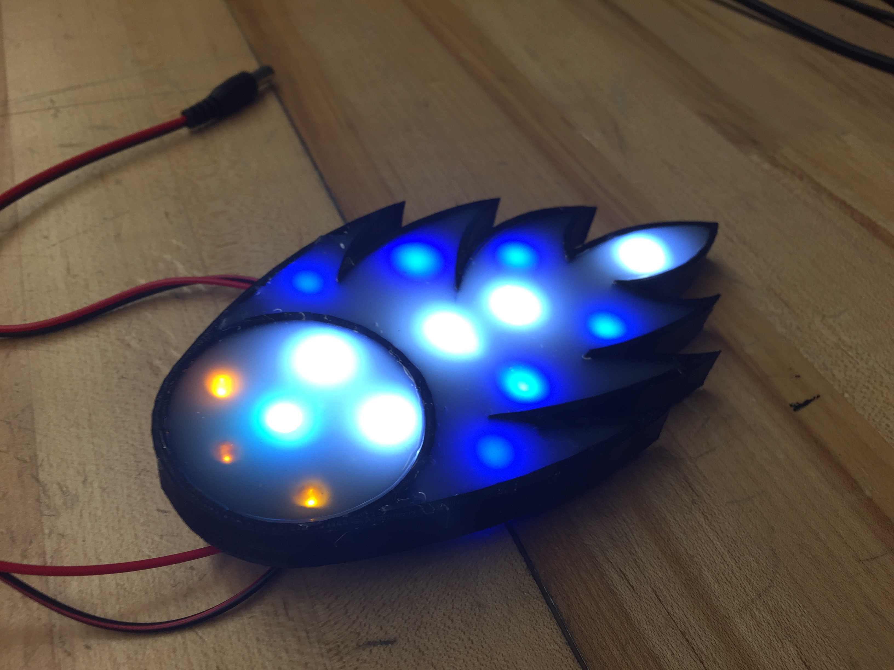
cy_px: 335
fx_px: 749
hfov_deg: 61.7
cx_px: 447
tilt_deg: -45.7
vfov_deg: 48.2
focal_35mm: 29
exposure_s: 1/60
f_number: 2.2
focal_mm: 4.15
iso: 32
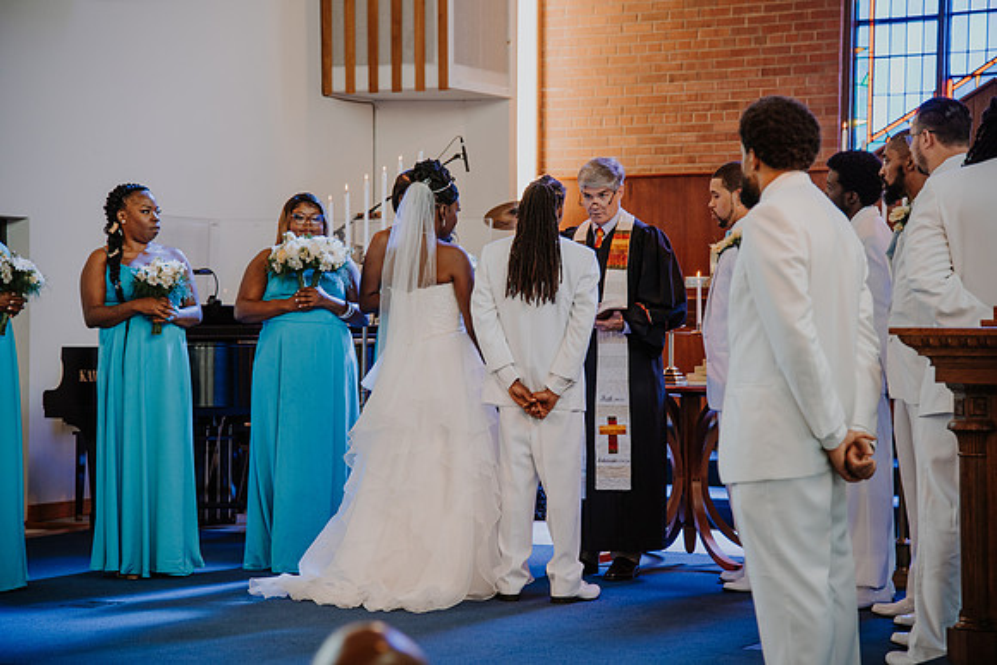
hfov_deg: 22.1
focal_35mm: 92
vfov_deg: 14.9
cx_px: 498
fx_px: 2548
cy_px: 332
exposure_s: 1/125
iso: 800
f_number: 4
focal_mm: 92
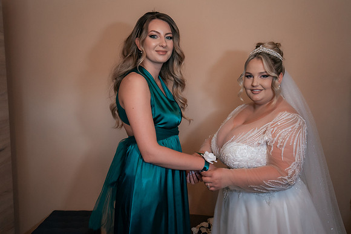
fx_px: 342
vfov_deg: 37.8
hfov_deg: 54.4
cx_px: 176
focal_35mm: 35
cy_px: 112
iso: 1600
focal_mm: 30
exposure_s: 1/320
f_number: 2.8
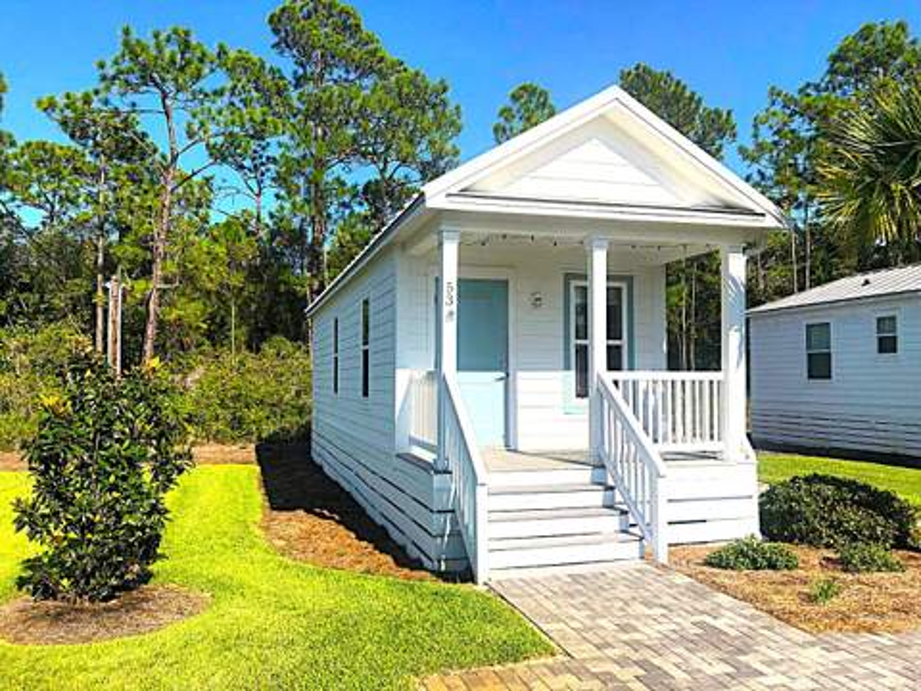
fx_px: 745
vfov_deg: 49.7
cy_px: 346
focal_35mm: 28
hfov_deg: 63.4
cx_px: 460
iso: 20
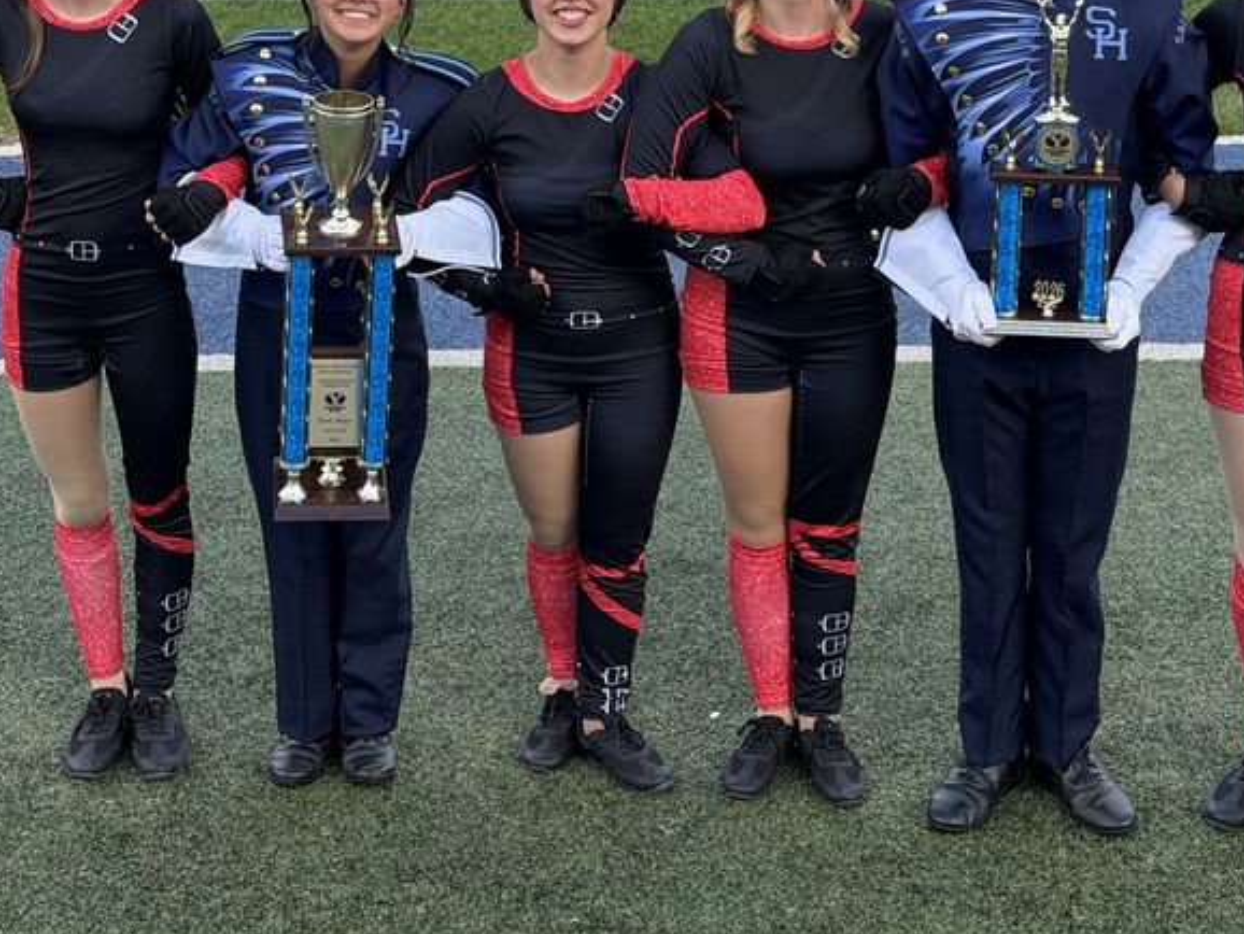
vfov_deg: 17.2
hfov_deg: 23.0
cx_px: 708
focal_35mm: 85
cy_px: 129
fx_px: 3056
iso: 80
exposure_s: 1/493
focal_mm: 6.76
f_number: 1.78
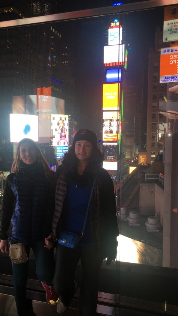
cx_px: 81
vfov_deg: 61.0
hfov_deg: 36.7
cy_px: 157
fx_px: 268
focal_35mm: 32
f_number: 2.2
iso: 25
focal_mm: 4.15
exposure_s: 1/43
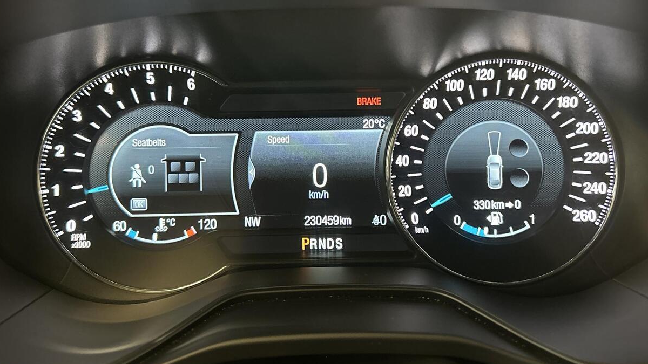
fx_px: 584
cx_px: 303
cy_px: 136
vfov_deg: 34.5
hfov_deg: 58.0
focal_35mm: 34
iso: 400
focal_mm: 5.7
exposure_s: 1/33
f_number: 1.5
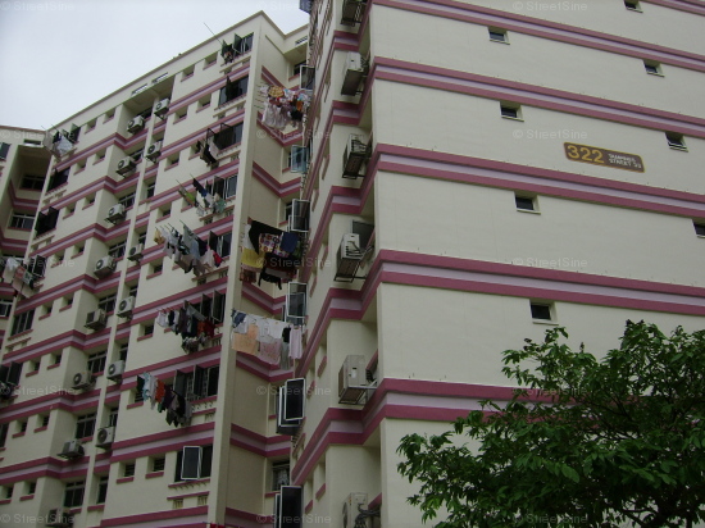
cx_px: 352
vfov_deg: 40.7
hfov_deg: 52.6
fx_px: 713
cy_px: 264
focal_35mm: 35
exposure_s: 1/917
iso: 50
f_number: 5.8
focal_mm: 5.95
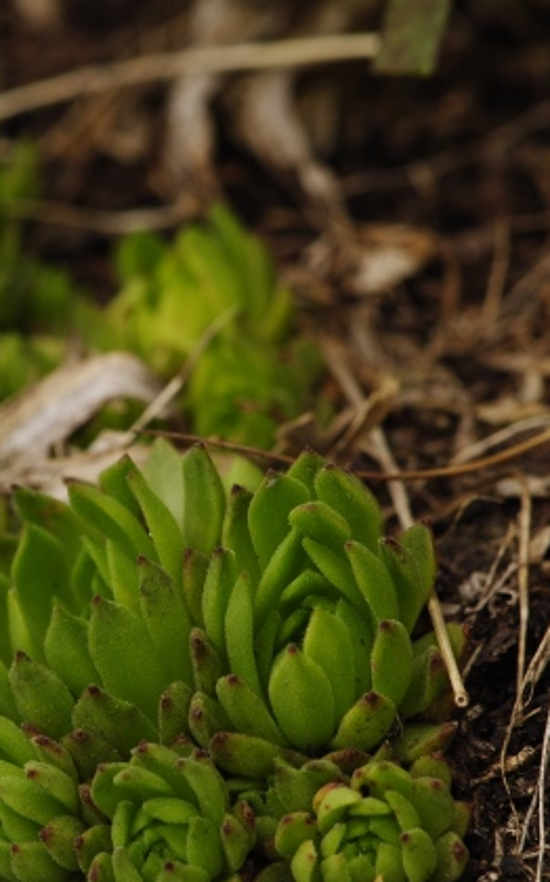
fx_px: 5955
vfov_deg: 8.5
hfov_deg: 5.3
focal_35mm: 248
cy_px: 452
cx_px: 15
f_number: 7.1
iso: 100
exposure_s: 1/200
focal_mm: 85
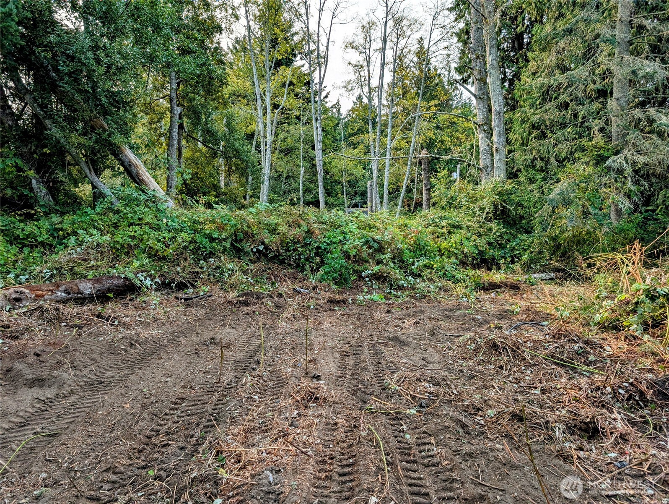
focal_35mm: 24
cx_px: 334
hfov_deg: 71.5
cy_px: 252
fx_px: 464
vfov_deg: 56.9
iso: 20
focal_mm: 6.9
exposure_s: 1/703
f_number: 1.68
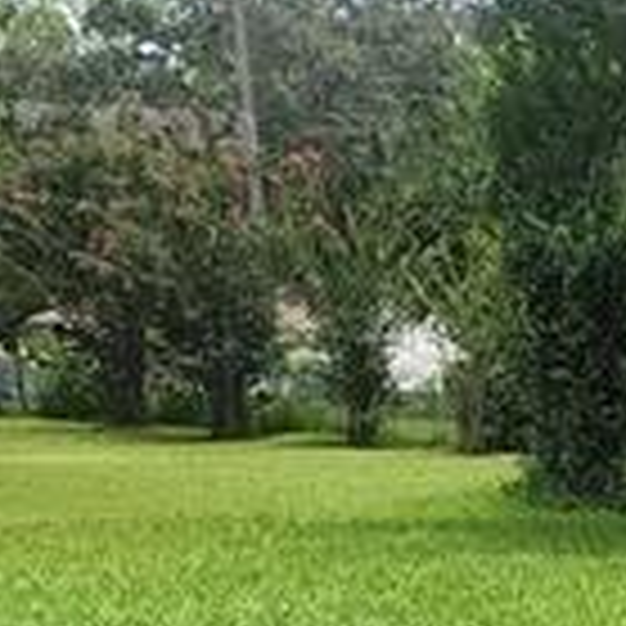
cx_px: 1220
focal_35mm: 112
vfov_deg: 14.5
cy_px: 950
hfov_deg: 13.5
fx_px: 2292
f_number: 1.8
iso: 12
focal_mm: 6.4
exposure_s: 1/255
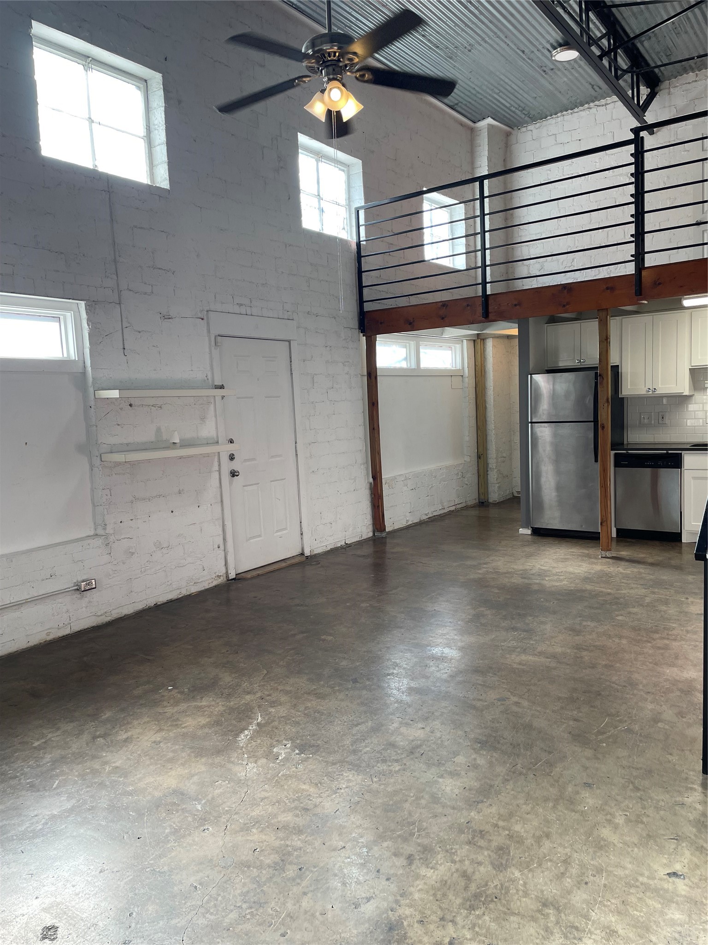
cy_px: 472
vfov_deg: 67.3
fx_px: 709
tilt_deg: -6.2
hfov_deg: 53.1
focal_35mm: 26
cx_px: 354
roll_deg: +2.6
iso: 64
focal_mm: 4.2
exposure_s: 1/120
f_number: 1.6
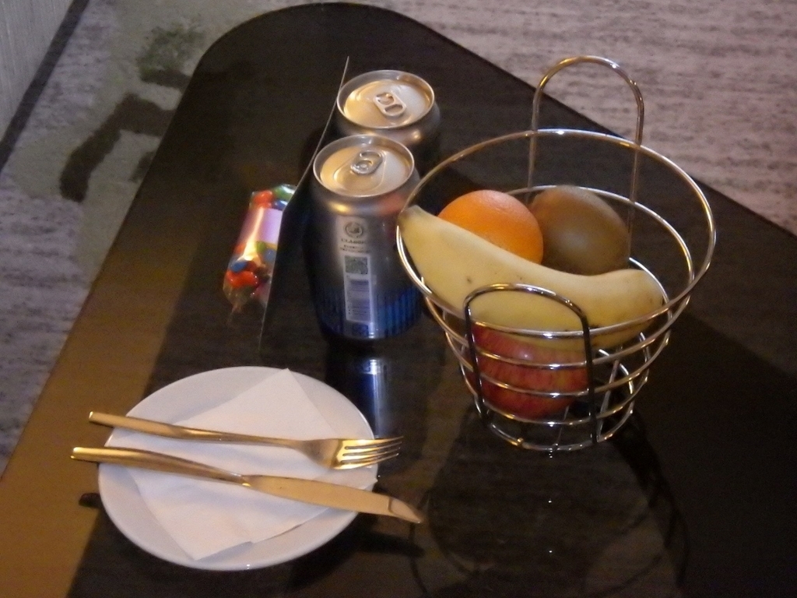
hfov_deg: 20.9
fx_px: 2164
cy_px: 299
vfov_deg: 15.7
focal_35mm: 94
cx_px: 398
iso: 1600
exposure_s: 1/13
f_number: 5
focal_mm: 16.7
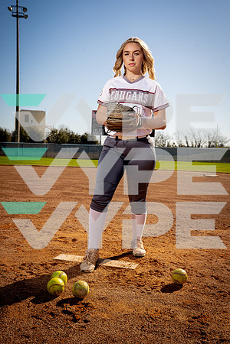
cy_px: 172
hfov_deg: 33.4
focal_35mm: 40
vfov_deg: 48.5
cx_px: 115
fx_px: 383
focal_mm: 40
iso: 100
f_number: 7.1
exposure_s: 1/250
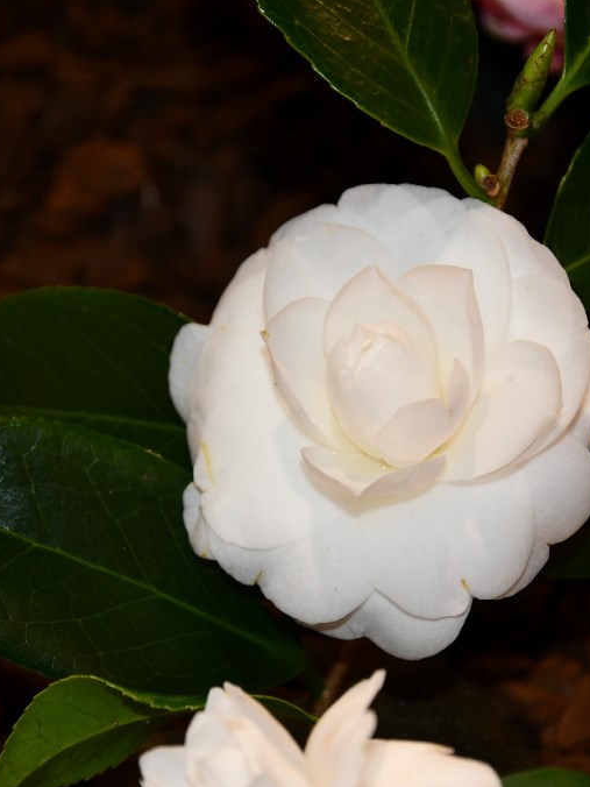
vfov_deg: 12.1
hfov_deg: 9.1
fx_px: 3704
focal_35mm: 163
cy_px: 395
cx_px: 230
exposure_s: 1/60
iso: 1600
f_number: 5.3
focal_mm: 75
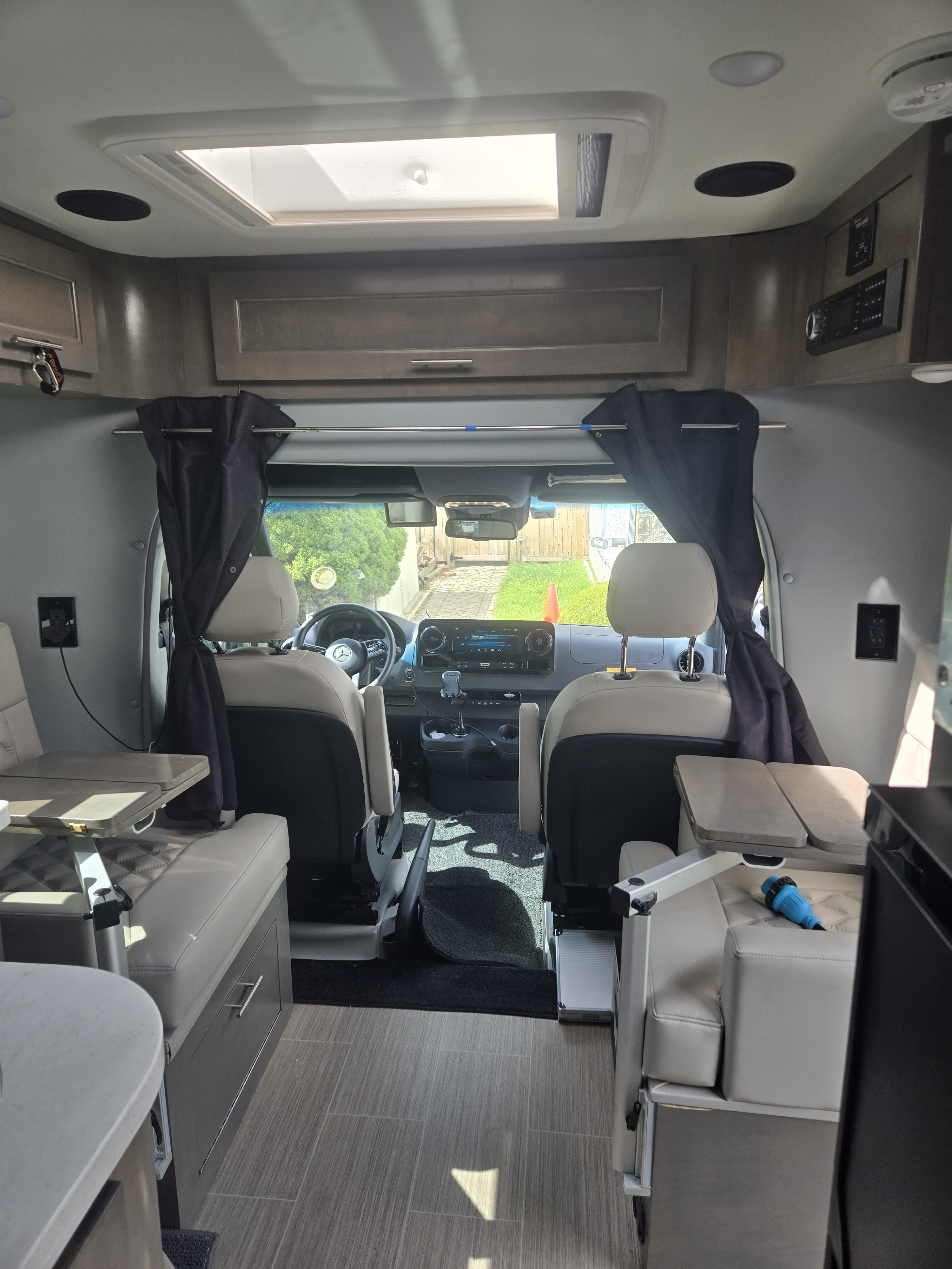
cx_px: 476
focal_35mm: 23
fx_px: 843
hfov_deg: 58.9
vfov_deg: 73.9
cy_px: 634
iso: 25
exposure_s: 1/249
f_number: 1.8
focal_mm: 5.4
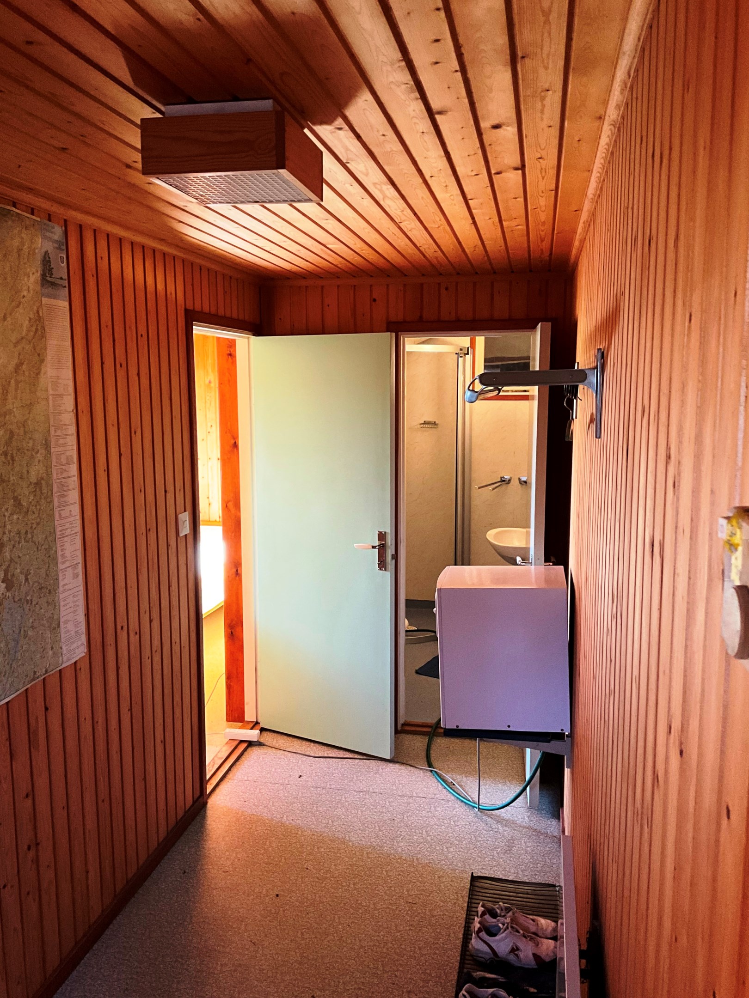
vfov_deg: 61.7
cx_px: 374
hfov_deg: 48.2
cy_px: 499
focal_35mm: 29
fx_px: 837
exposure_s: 1/45
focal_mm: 3
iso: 320
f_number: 1.8
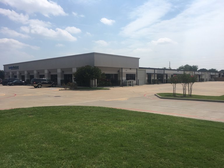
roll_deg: -1.0
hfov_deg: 61.7
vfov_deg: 48.2
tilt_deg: -2.3
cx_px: 112
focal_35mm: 29
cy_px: 84
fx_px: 188
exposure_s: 1/2849
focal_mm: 4.15
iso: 25
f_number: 2.2
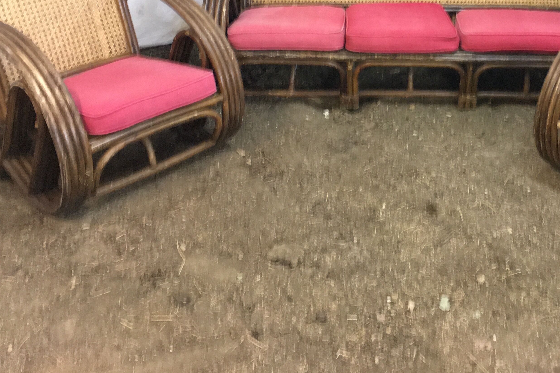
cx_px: 394
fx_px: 762
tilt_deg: -20.9
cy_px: 37
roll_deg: -2.5
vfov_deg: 26.6
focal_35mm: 49
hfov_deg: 39.6
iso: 250
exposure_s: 1/17
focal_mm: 4.15
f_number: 2.2
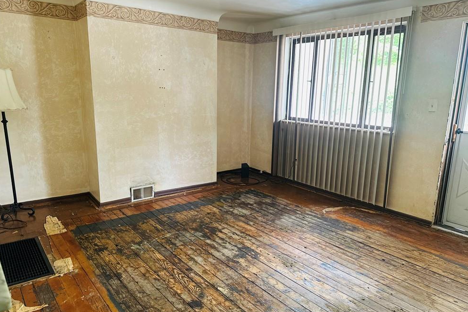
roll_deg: -2.9
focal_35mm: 26
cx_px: 241
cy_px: 161
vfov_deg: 49.5
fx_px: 338
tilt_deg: -12.6
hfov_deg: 69.4
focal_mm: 6.86
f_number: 1.78
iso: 320
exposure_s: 1/60
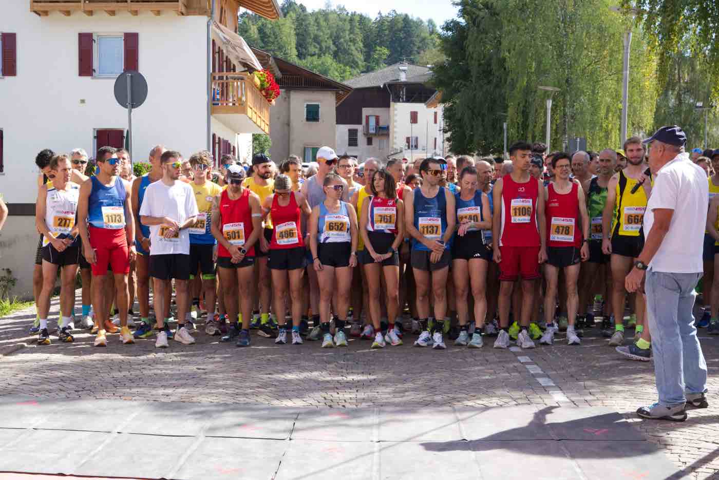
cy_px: 240
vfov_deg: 29.9
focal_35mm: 45
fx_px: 899
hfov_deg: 43.6
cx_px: 360
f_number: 8
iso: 800
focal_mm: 45
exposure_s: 1/1600
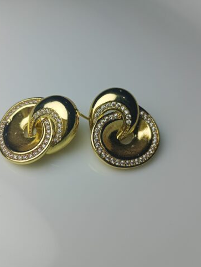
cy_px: 122
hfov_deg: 44.1
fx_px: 247
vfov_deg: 56.7
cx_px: 85
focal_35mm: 32
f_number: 1.8
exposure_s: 1/292
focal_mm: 3.98
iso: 50
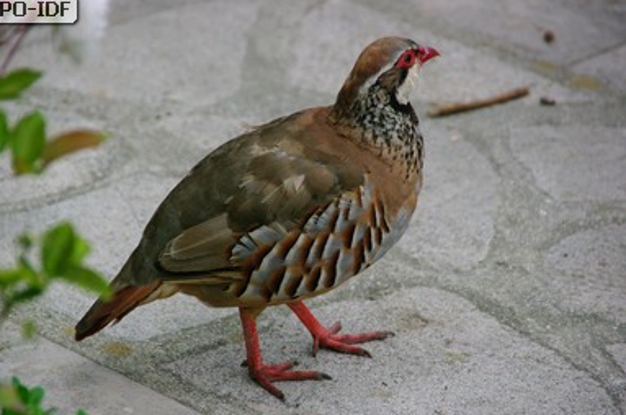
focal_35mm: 401
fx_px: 6961
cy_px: 221
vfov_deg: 3.4
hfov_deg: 5.1
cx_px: 296
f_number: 6.3
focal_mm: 250
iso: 800
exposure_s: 1/125
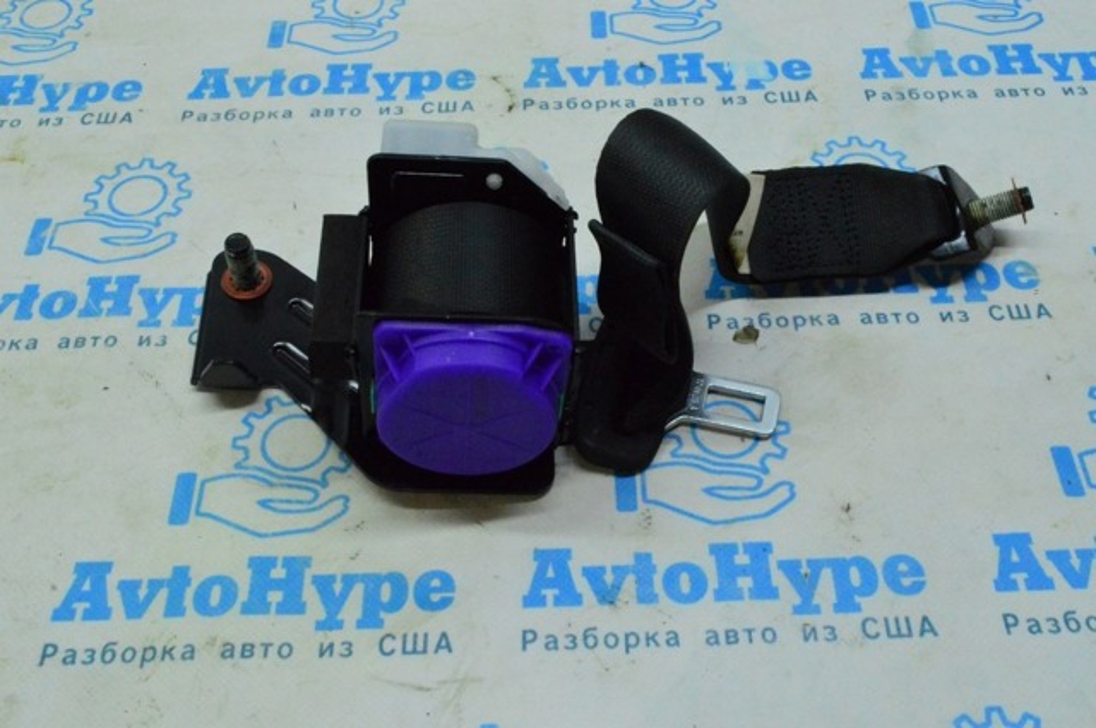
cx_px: 548
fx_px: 1186
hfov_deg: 49.6
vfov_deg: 34.1
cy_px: 364
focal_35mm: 39
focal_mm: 26
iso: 6400
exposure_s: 1/50
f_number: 25
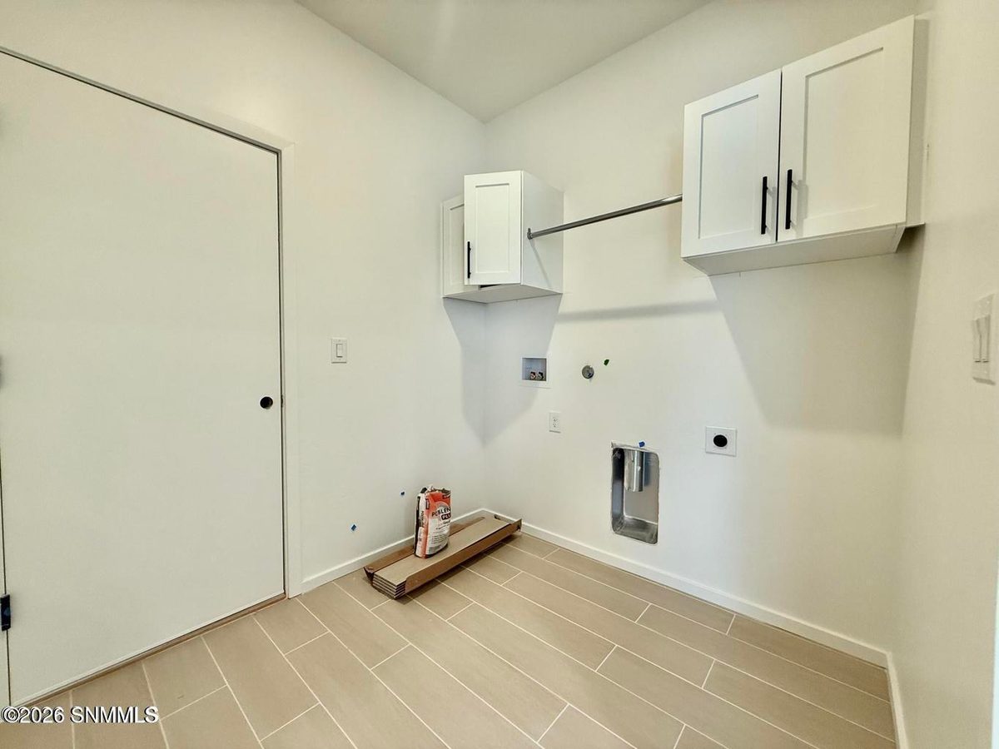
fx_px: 404
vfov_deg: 85.7
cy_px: 374
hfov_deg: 102.1
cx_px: 500
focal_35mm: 14
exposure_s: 1/120
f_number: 2.2
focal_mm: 2.22
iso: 160
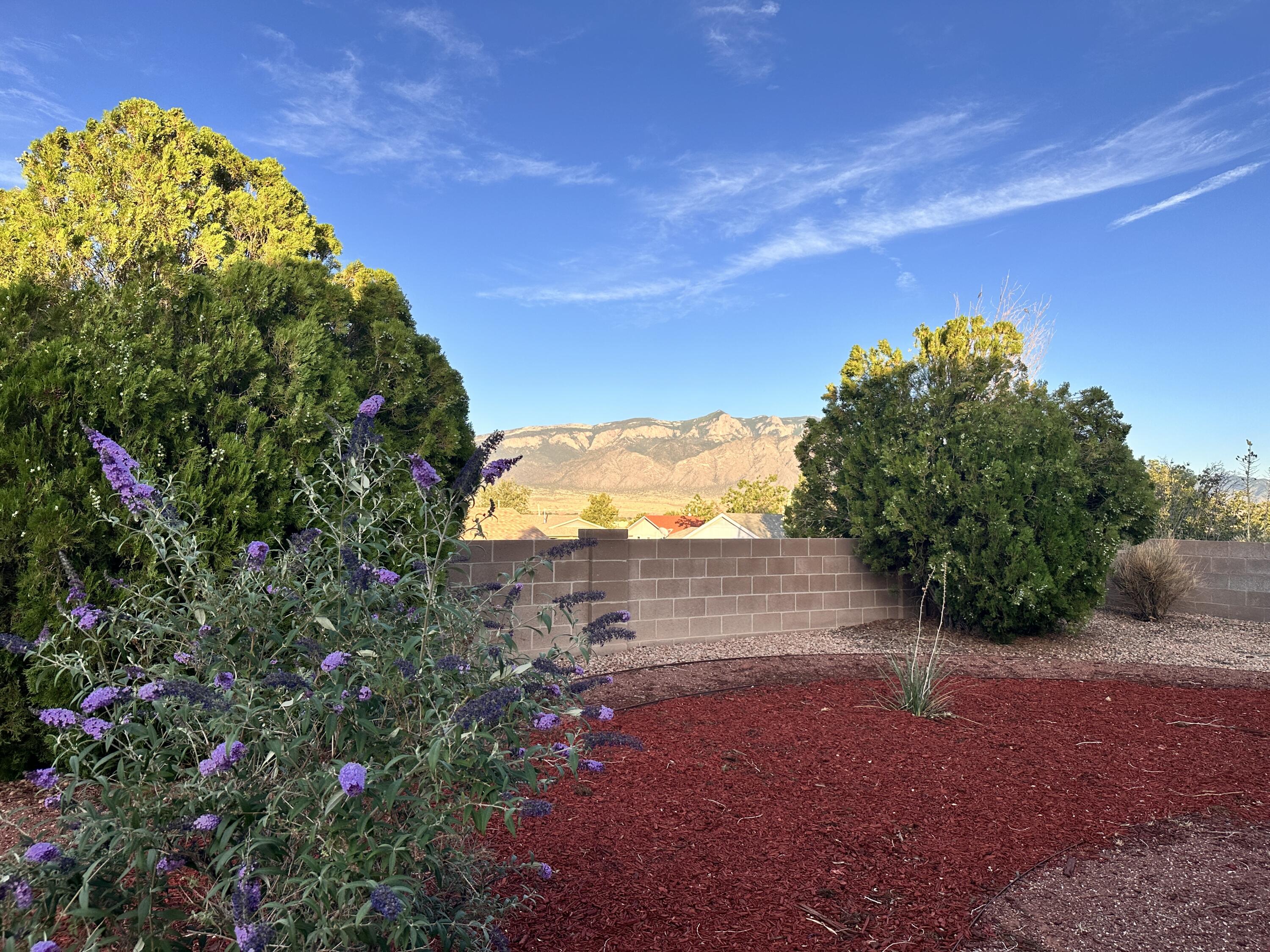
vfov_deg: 56.8
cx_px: 635
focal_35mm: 24
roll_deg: -1.3
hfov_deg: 71.6
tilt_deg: +2.4
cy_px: 476
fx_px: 881
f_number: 1.78
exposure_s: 1/1321
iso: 80
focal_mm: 6.86
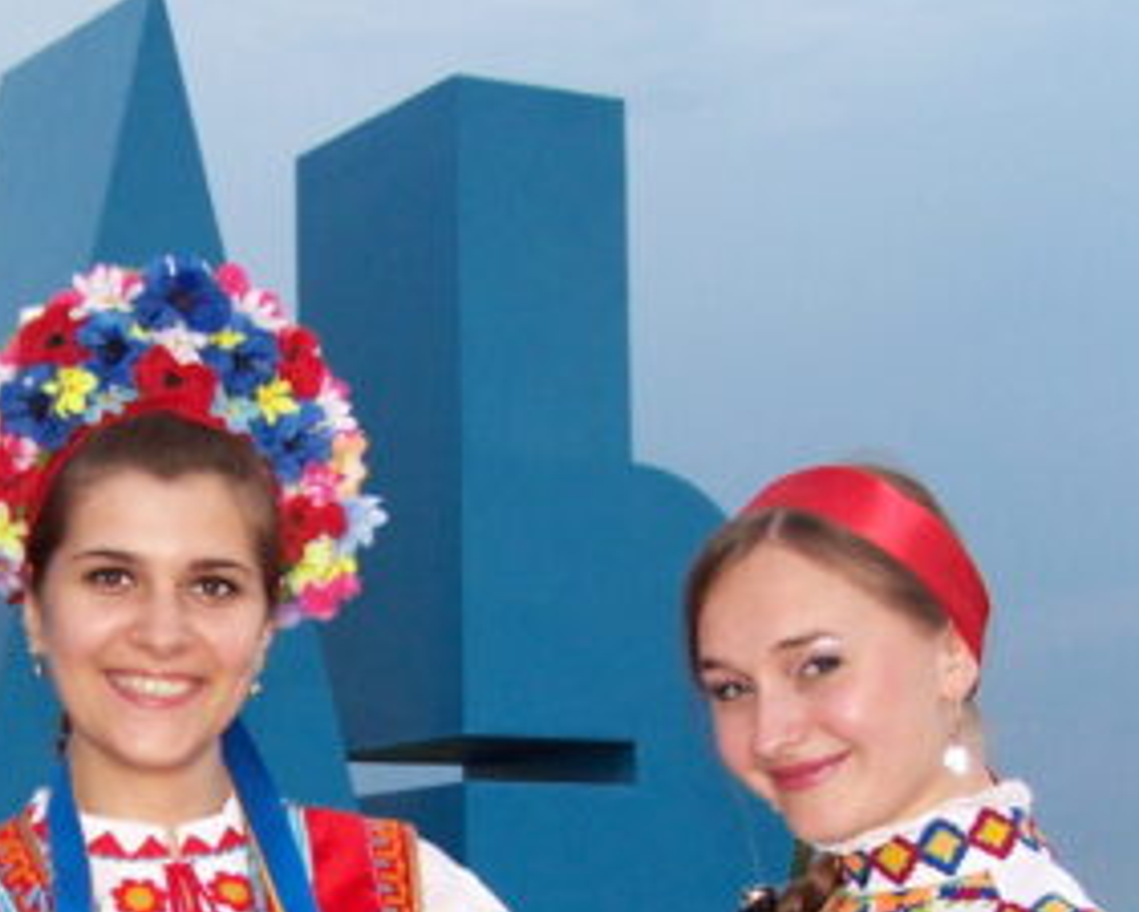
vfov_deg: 17.1
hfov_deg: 21.7
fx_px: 2968
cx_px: 387
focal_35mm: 88
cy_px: 904
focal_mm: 6.3
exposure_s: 1/60
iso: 140
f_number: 2.8
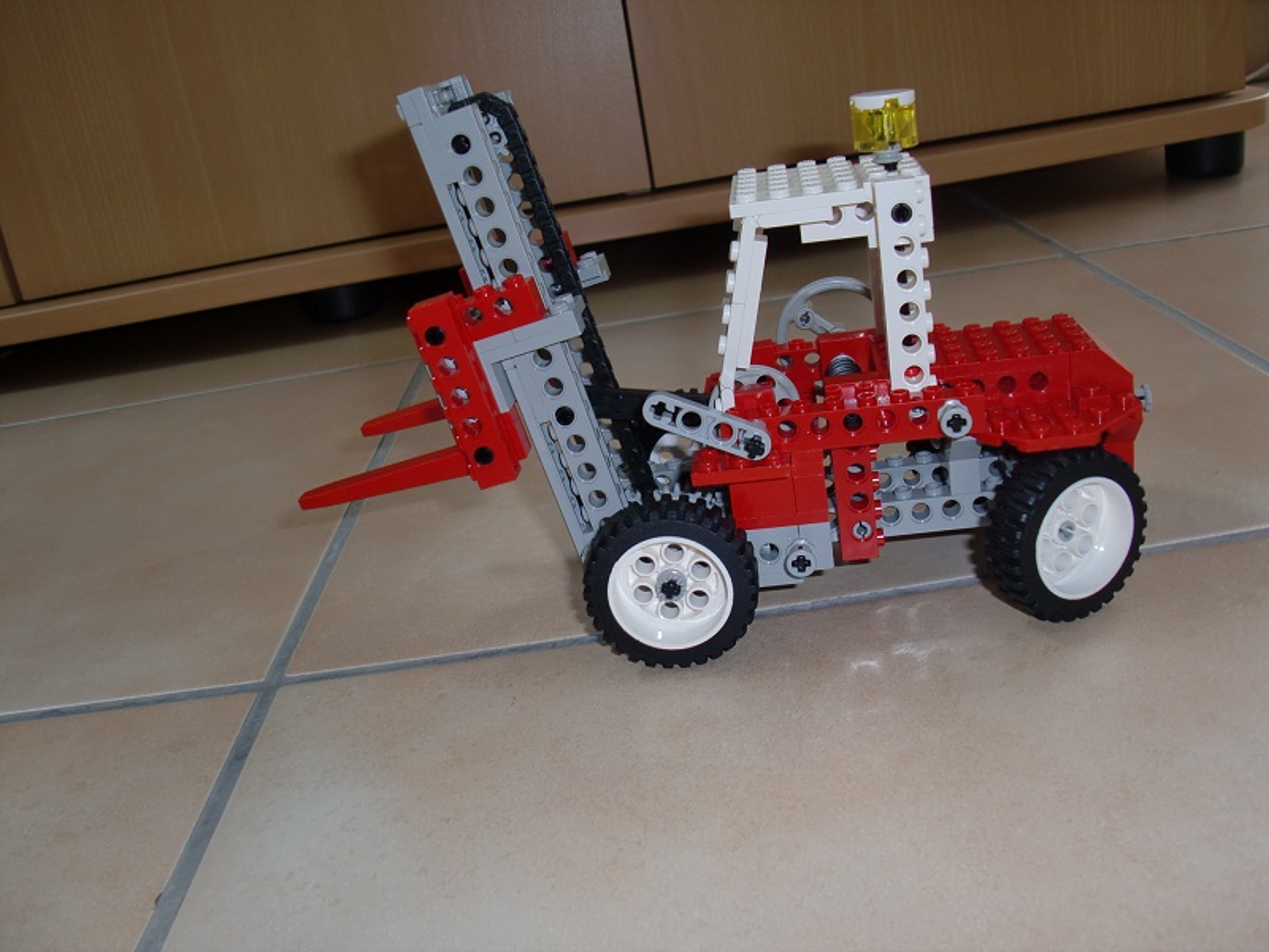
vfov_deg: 39.7
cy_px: 476
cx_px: 634
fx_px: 1320
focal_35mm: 36
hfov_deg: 51.4
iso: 64
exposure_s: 1/60
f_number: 2.8
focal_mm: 6.3
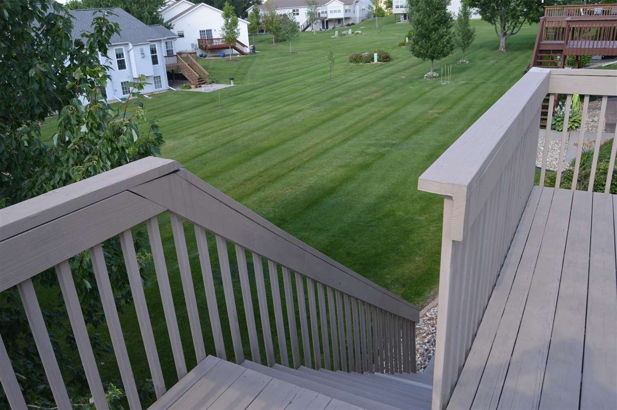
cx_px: 308
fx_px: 462
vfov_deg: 47.8
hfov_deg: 67.4
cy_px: 205
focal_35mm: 27
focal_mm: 18
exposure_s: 1/125
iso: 125
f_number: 5.6
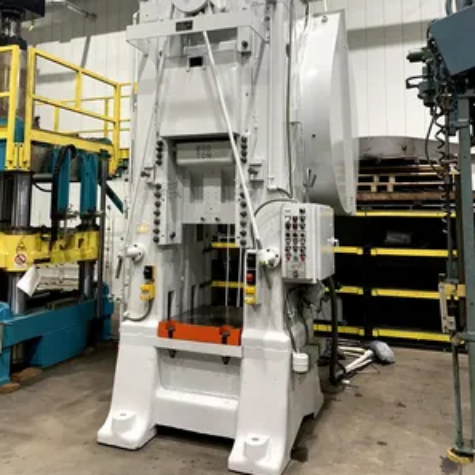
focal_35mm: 31
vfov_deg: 51.7
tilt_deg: +7.0
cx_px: 237
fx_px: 481
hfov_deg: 52.5
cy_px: 166
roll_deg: -0.9
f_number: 1.8
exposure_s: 1/79
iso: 100
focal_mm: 4.25
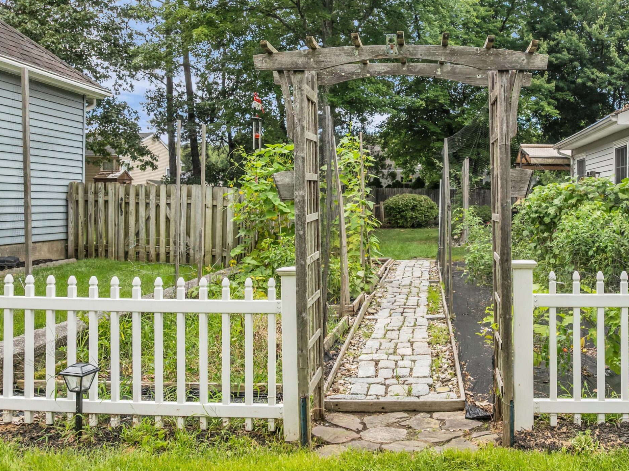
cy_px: 208
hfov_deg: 54.0
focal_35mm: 33
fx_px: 599
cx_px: 431
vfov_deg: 42.8
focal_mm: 12.29
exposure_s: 1/1000
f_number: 2.8
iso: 250
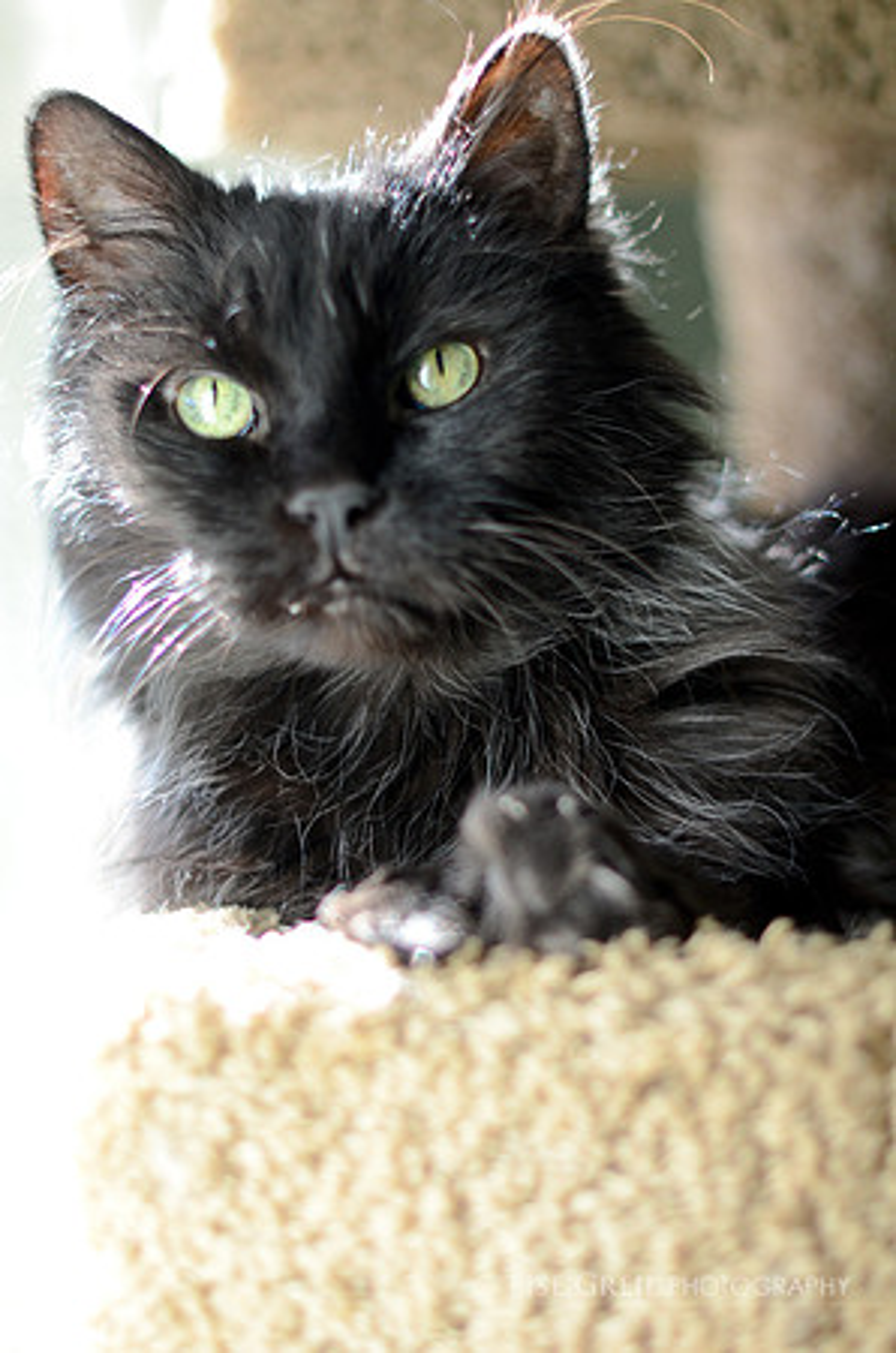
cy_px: 676
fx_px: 2813
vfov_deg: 27.0
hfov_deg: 18.1
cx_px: 448
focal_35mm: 75
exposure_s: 1/400
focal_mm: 50
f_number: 1.8
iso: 250
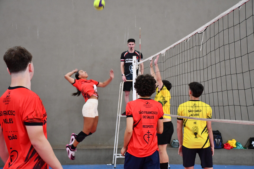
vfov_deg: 20.3
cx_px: 127
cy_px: 84
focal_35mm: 67
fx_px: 473
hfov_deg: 30.1
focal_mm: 45
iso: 2500
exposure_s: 1/125
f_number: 4.5
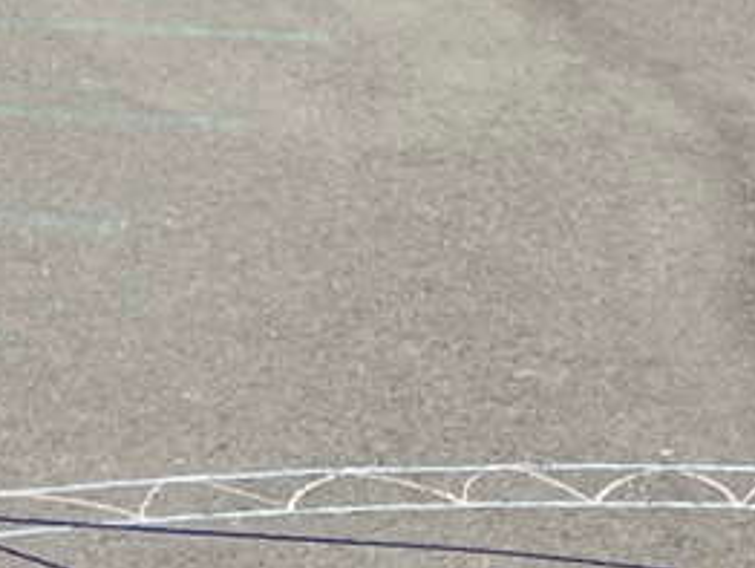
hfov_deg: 9.8
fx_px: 4366
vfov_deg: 7.3
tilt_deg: -21.7
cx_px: 813
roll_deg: -0.2
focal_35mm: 200
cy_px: 975
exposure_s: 1/3040
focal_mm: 4.2
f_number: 1.6
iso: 32
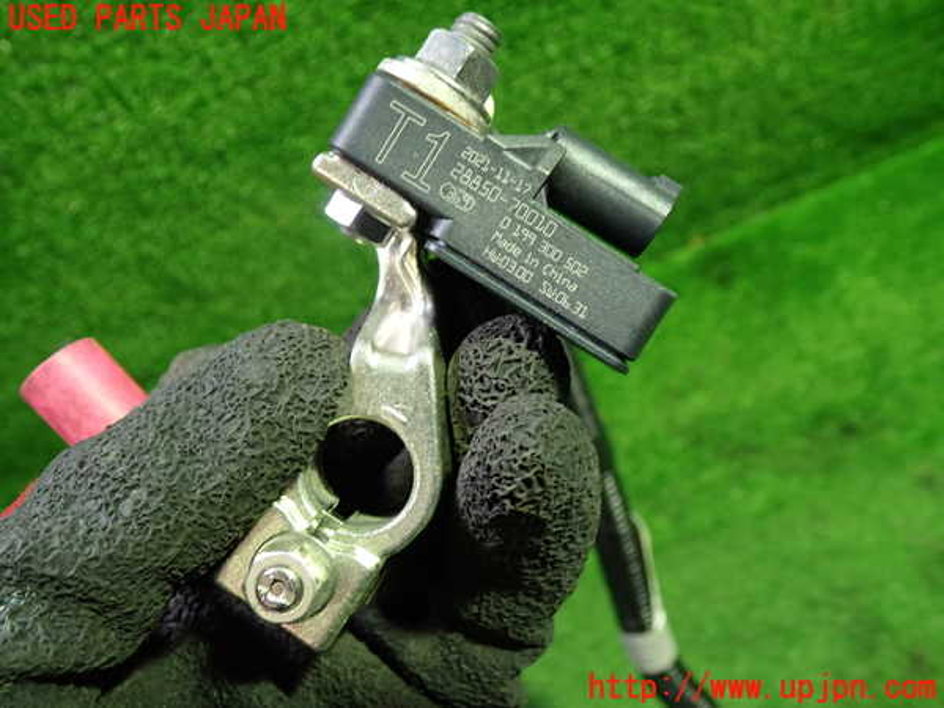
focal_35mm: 30
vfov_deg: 46.8
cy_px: 354
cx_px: 472
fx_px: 818
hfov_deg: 60.0
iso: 250
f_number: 2.3
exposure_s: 1/30
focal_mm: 5.4
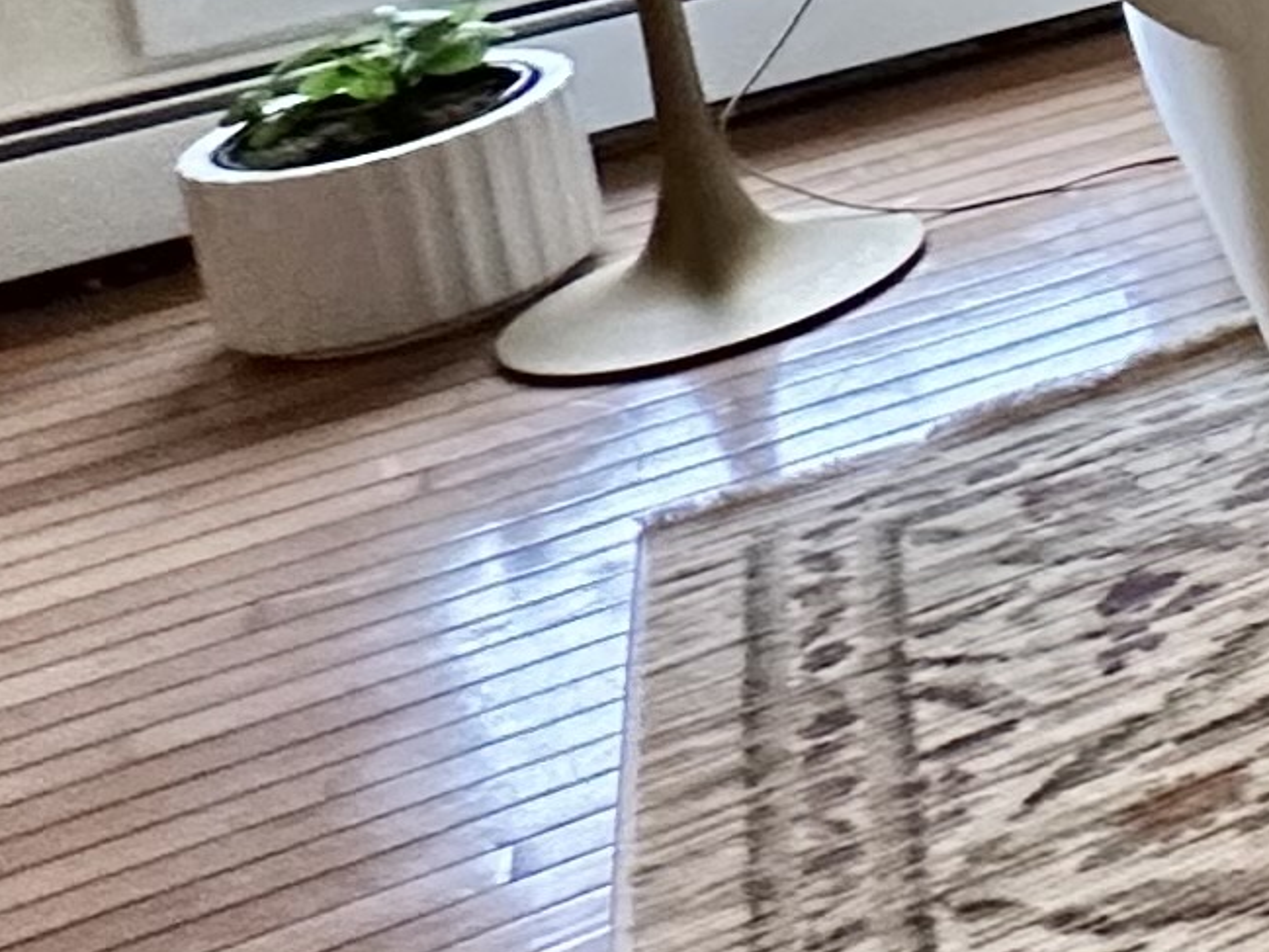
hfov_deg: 11.6
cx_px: 3797
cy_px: -882
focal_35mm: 87
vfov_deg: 14.4
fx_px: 3190
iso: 250
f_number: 2.2
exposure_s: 1/120
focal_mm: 2.22
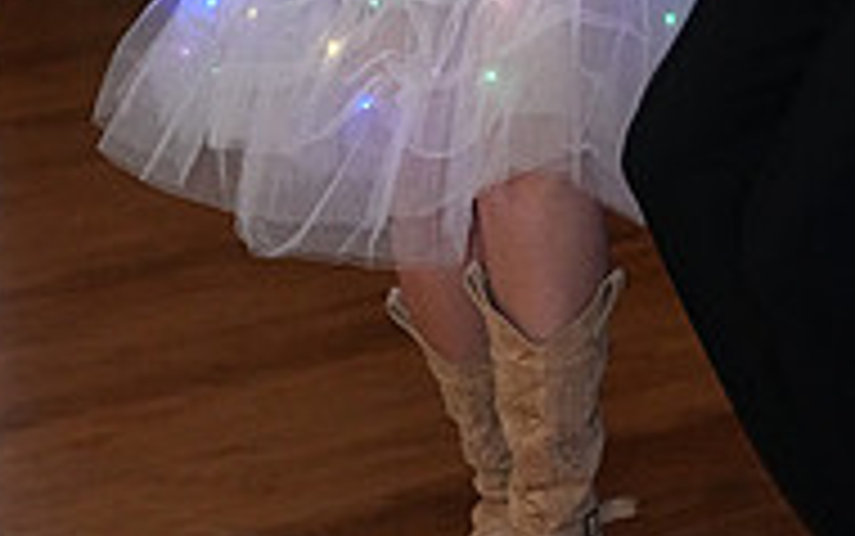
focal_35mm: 239
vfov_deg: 5.4
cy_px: -315
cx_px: 407
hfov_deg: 8.8
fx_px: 5572
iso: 5000
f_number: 4
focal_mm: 77
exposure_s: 1/200
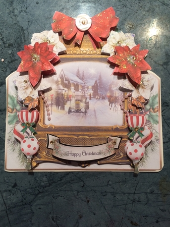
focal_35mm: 29
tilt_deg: -87.8
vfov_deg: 61.7
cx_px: 85
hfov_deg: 48.2
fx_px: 190
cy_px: 114
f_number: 2.2
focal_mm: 4.15
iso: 100
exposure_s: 1/33
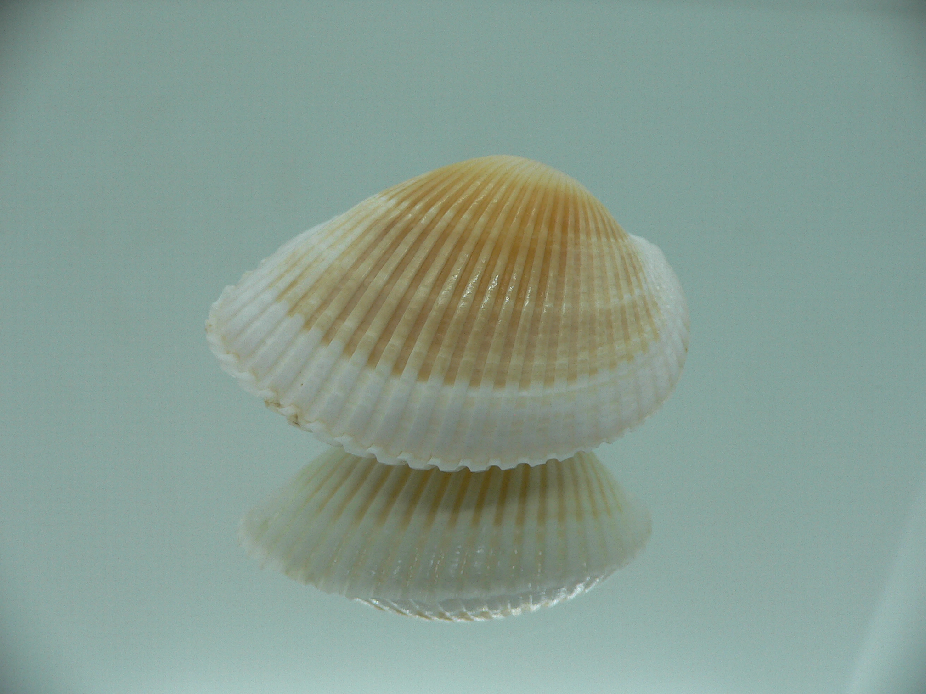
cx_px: 463
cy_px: 347
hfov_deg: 52.6
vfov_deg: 40.7
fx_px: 936
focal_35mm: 35
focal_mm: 4.6
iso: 80
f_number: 2.8
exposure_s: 1/60
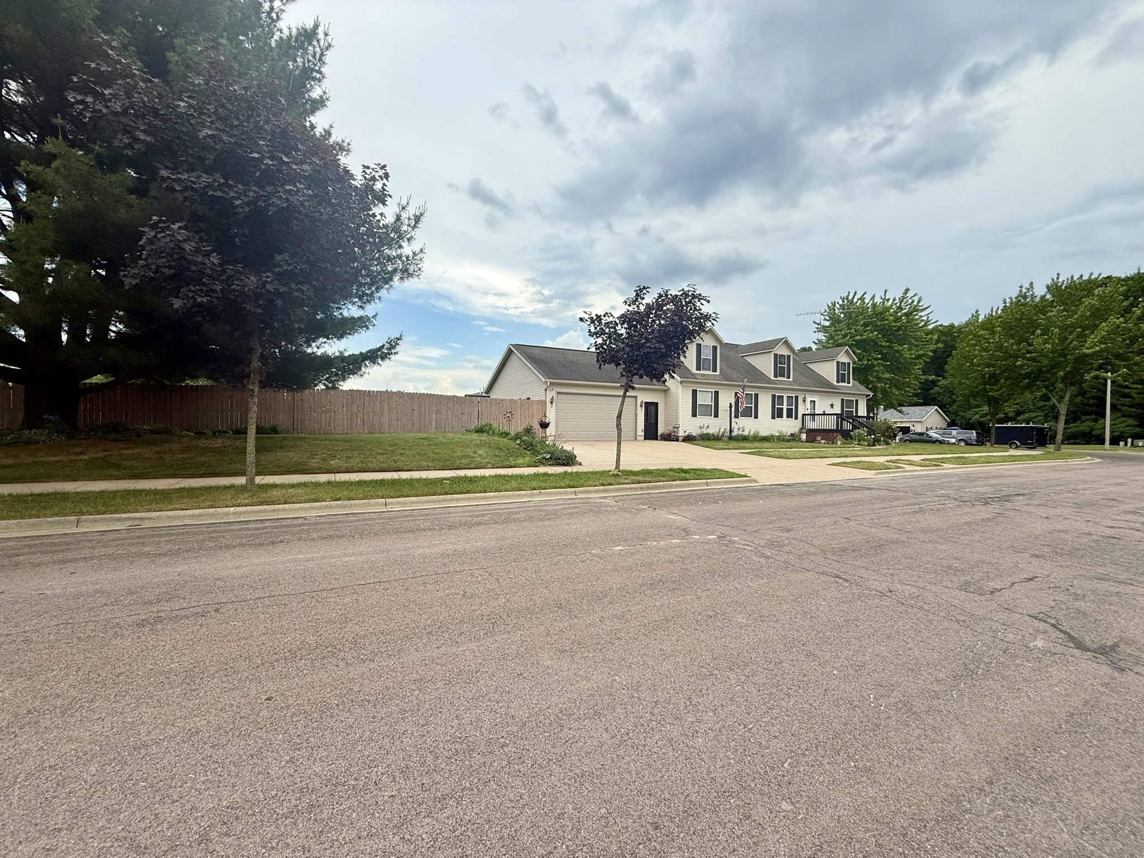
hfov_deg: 102.1
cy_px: 429
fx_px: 463
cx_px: 572
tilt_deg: +1.0
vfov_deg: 85.7
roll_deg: -1.8
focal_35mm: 14
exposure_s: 1/1167
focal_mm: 2.22
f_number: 2.2
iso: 50
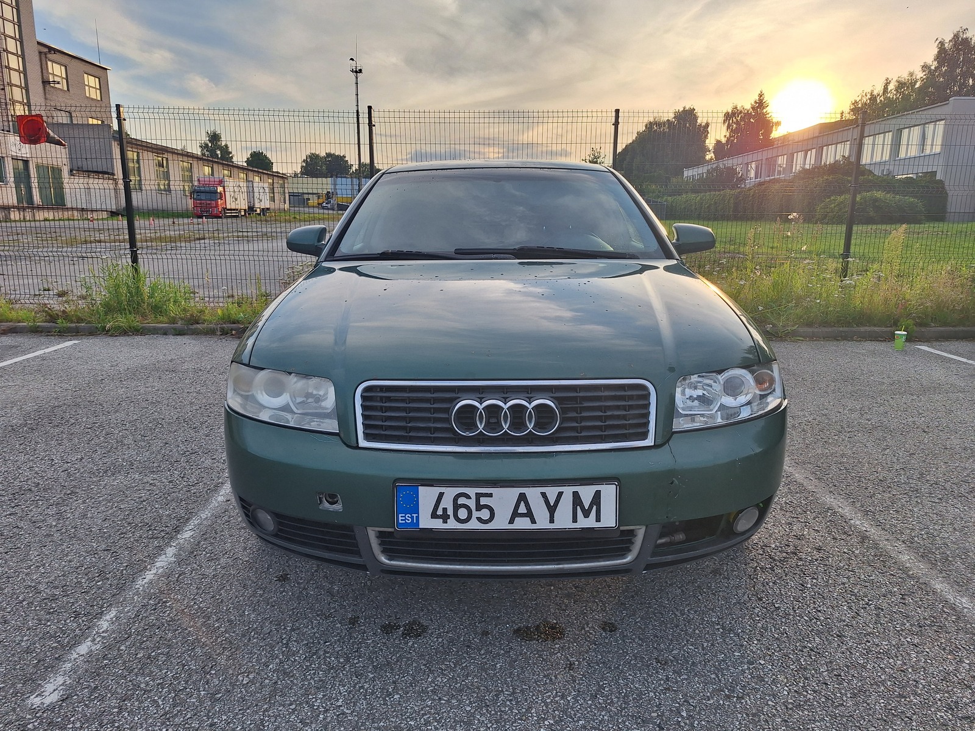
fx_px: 648
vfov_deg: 58.9
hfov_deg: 73.9
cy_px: 366
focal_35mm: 23
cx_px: 488
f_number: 1.8
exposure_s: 1/784
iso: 40
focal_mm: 5.54
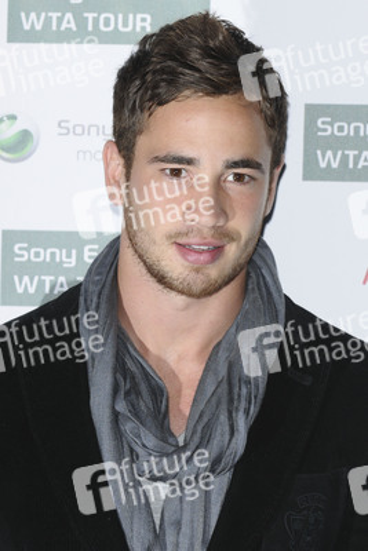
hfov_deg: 8.2
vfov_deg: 12.2
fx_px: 2574
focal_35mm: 168
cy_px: 276
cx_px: 184
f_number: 5.6
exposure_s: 1/160
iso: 400
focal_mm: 112
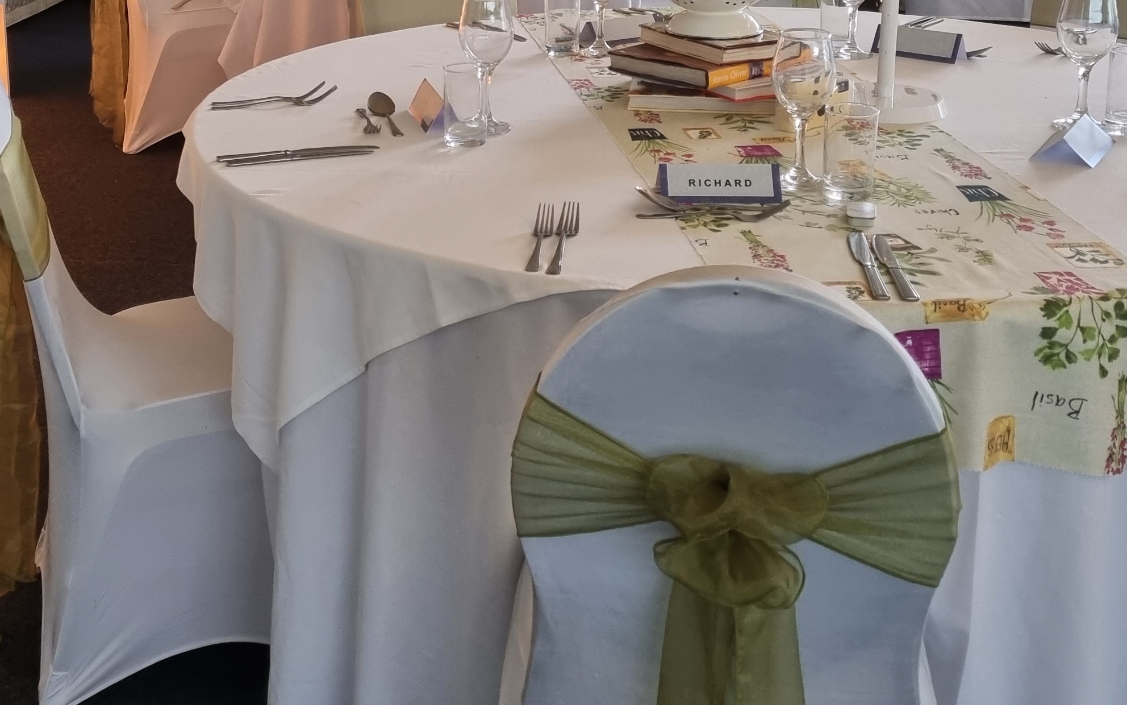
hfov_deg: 35.9
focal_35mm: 56
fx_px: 1720
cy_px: 102
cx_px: 370
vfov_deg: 22.7
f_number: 1.8
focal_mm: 5.4
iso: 200
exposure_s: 1/100
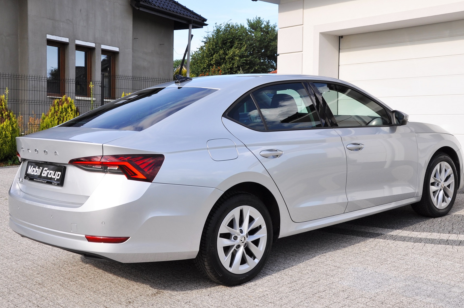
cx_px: 240
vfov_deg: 28.6
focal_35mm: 47
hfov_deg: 42.0
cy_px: 141
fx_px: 605
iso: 250
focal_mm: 28
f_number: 9
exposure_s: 1/320
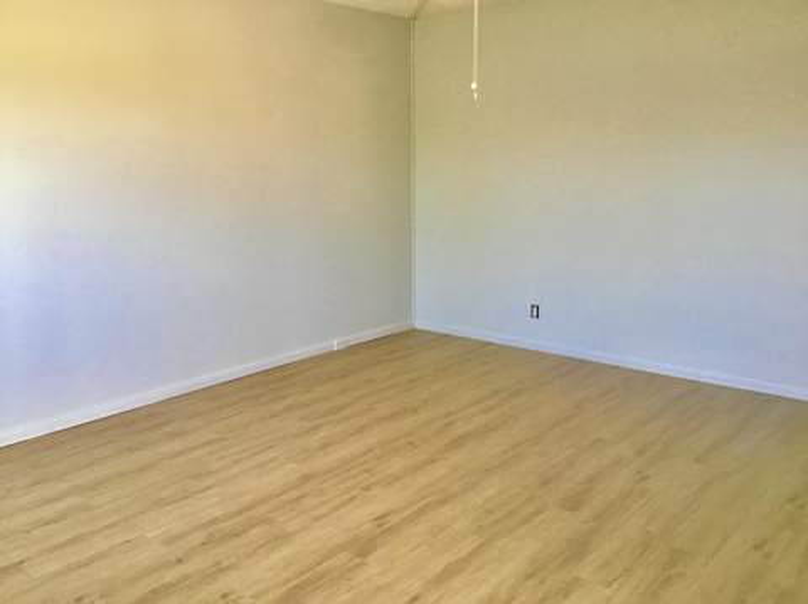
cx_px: 404
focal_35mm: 31
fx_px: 723
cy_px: 302
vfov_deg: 45.4
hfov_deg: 58.4
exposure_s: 1/30
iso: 50
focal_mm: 3.3
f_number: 2.4
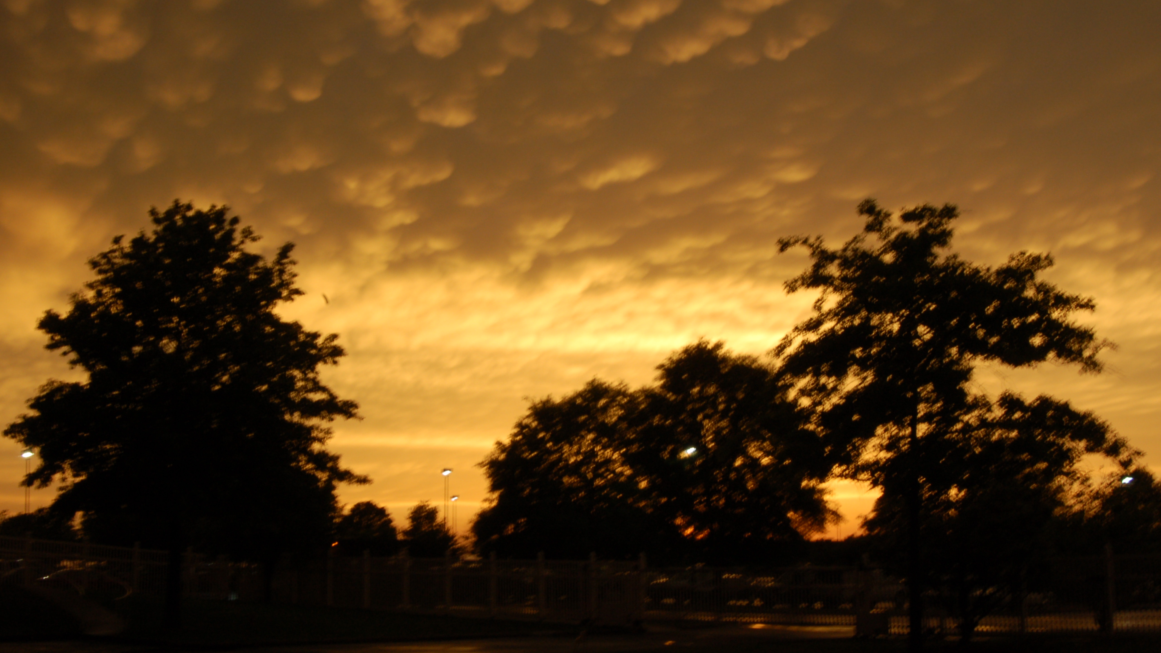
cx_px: 582
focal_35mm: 51
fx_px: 1570
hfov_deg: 40.6
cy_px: 355
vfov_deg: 23.5
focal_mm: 32
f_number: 29
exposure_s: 1/10
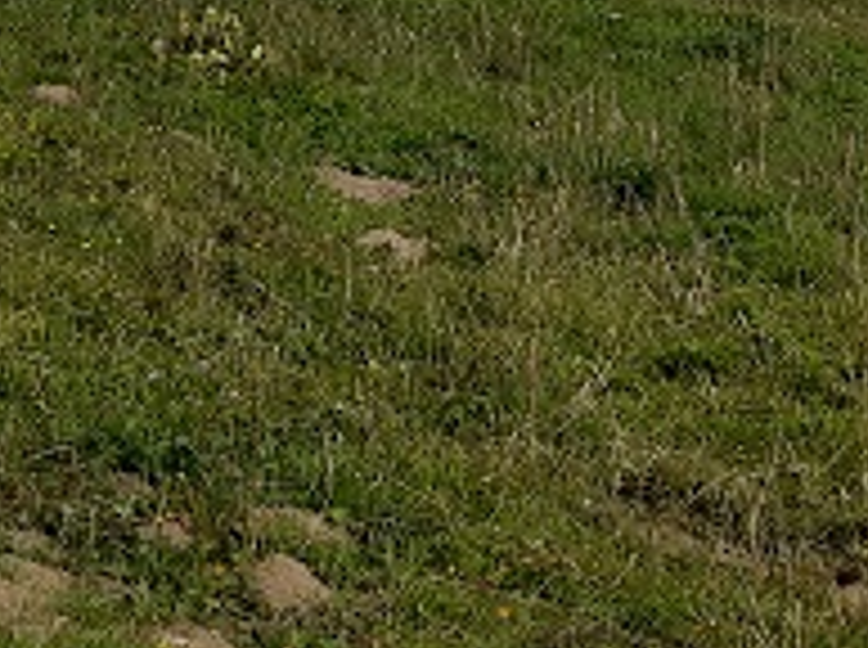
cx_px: 261
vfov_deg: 12.2
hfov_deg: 18.2
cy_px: -608
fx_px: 2703
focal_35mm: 108
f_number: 1.7
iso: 40
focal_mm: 3.92
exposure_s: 1/2222
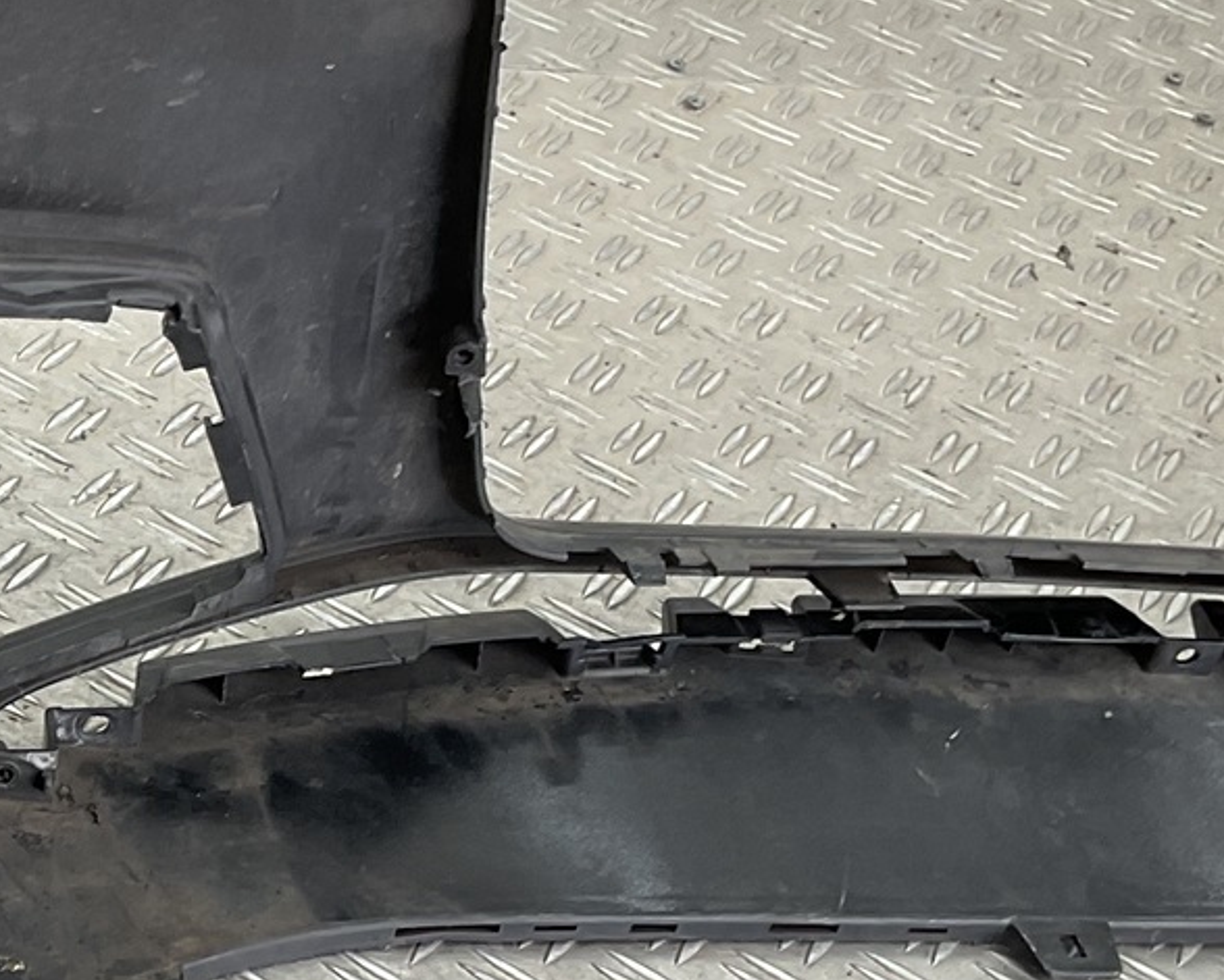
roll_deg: -15.4
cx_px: -225
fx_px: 3516
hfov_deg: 18.7
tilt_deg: -38.6
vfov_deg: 15.9
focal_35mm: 97
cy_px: 595
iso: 20
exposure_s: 1/100
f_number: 1.8
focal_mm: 3
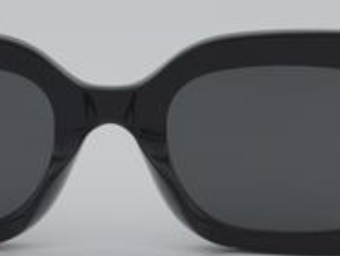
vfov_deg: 8.7
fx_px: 1681
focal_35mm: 171
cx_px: 112
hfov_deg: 11.5
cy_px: 131
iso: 100
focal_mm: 55
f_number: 32
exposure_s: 1/4
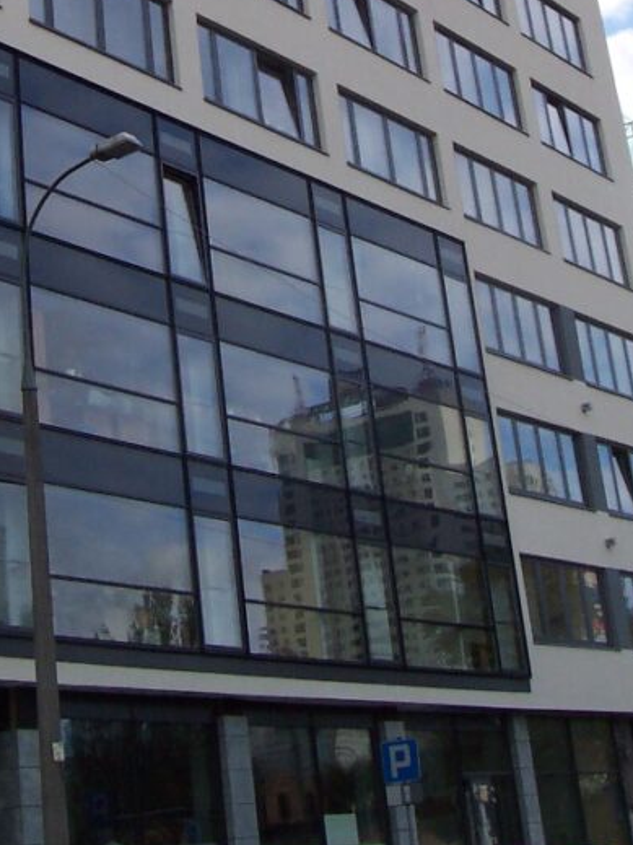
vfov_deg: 25.5
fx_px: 1781
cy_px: 28
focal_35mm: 73
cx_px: 228
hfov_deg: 20.1
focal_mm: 5.6
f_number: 5.6
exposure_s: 1/350
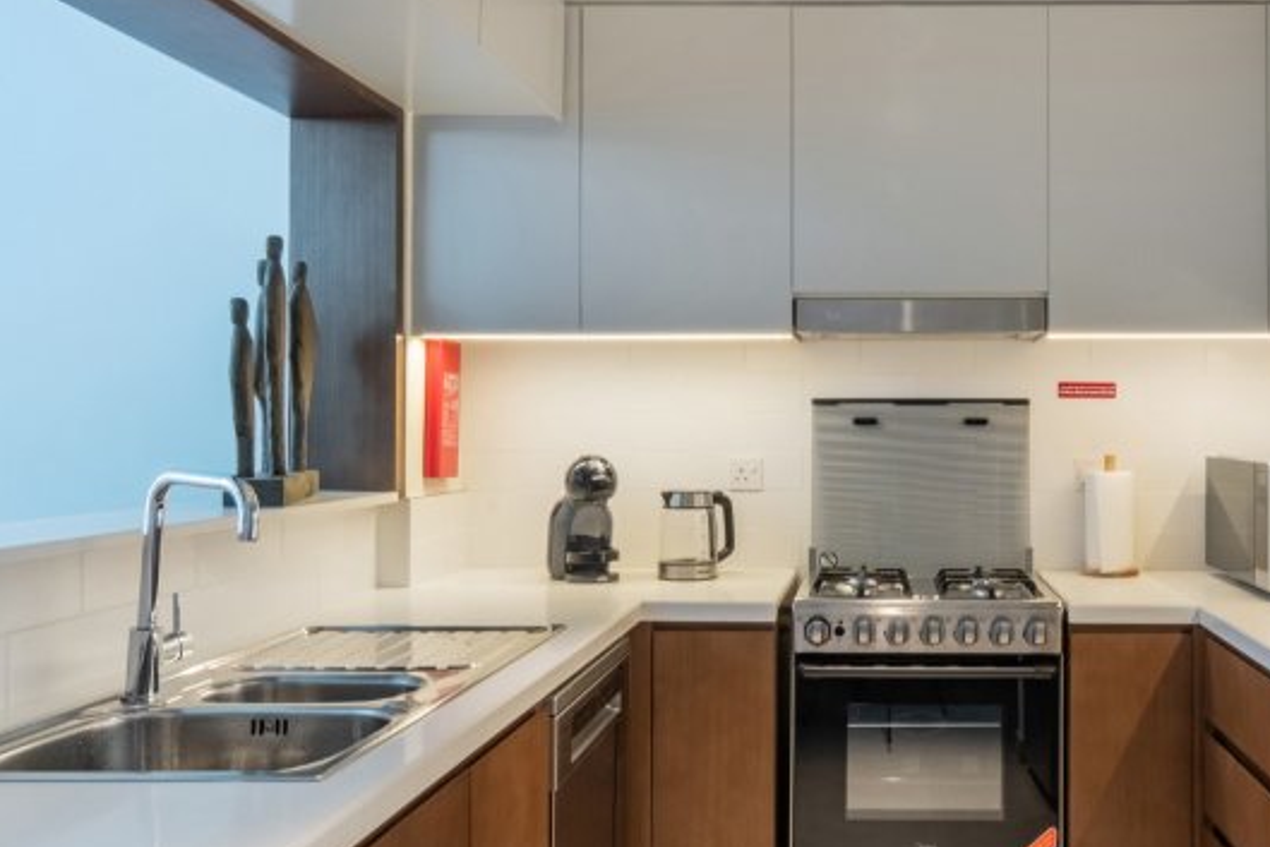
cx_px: 919
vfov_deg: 42.2
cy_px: 491
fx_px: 1094
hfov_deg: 57.8
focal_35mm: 31
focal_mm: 11
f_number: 22
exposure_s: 1/2.5
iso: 400
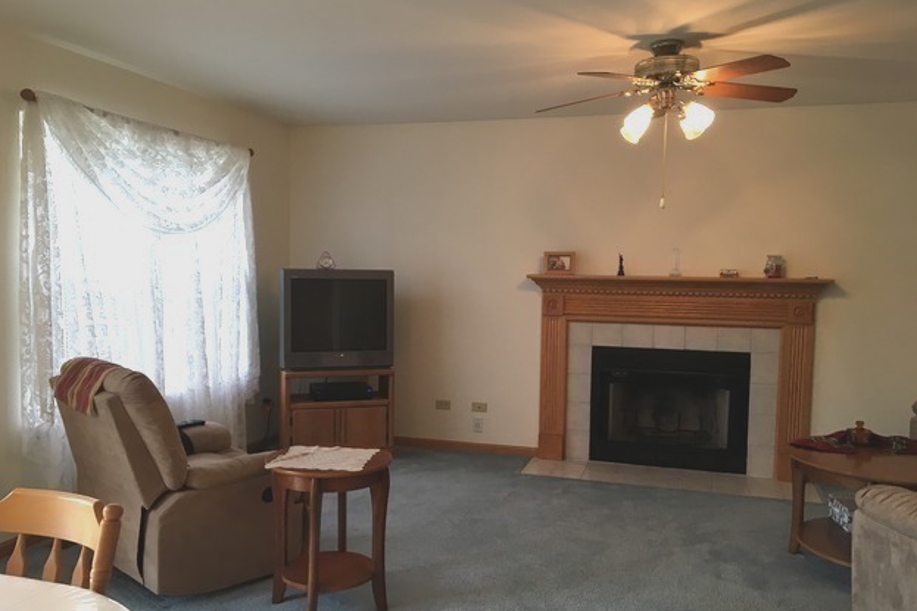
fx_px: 789
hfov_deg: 60.3
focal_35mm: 31
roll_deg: -0.8
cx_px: 449
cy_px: 327
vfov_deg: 42.3
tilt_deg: -4.5
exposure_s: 1/30
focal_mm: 4.15
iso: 32
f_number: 2.2
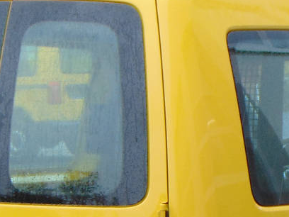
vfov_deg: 7.5
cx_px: 205
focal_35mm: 196
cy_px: 301
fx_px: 1636
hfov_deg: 10.1
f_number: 3.5
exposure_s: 1/80
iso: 80
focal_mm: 9
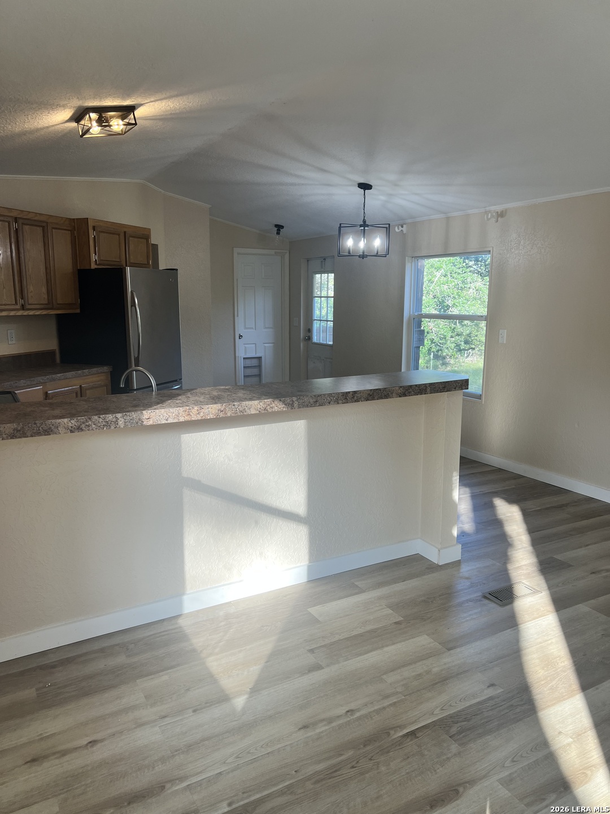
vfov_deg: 67.3
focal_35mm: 26
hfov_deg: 53.1
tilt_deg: -7.4
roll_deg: +0.7
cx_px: 305
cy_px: 407
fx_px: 611
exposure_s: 1/136
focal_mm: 5.7
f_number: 1.5
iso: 32
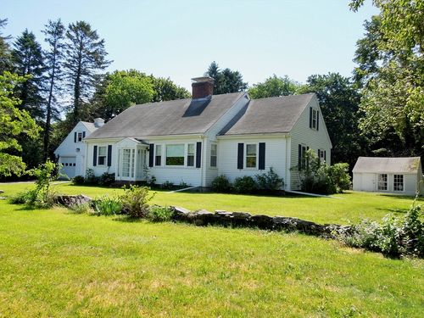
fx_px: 306
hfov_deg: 69.4
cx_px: 212
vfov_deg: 54.9
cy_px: 159
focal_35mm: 25
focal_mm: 4.5
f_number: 3.3
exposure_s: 1/500
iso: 100
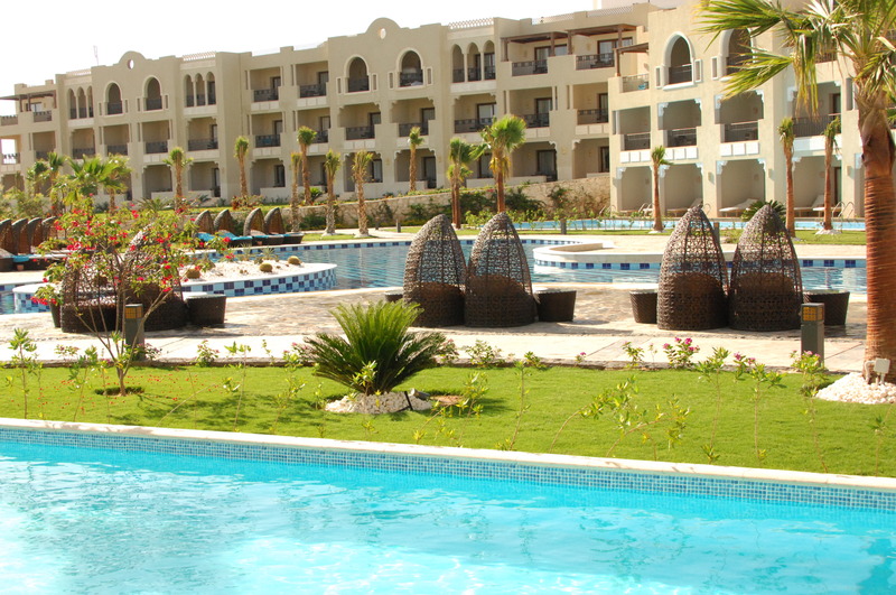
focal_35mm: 51
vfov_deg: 26.4
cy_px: 298
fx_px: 1268
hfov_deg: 38.9
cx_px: 448
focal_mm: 34
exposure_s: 1/500
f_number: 11
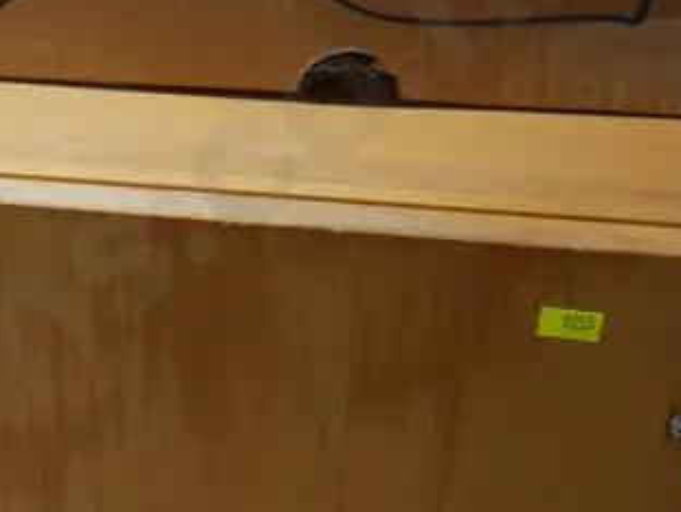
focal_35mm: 99
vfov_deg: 14.5
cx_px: -319
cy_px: 592
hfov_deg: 17.9
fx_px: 1949
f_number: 3.6
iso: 400
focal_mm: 15
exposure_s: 1/60
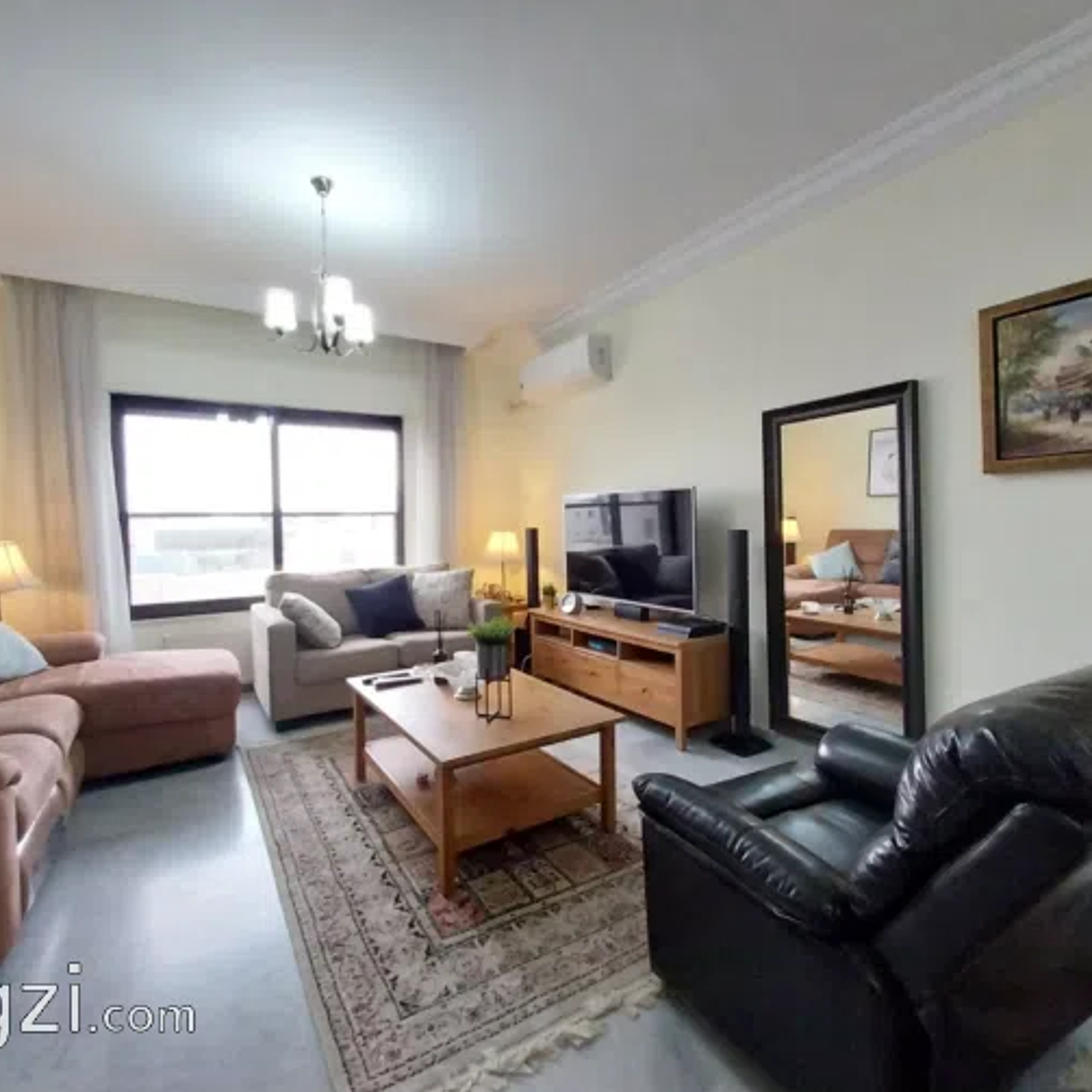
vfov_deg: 87.4
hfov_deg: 87.4
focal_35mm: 16
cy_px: 526
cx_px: 567
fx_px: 571
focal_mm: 1.3
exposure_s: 1/50
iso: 200
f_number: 2.2
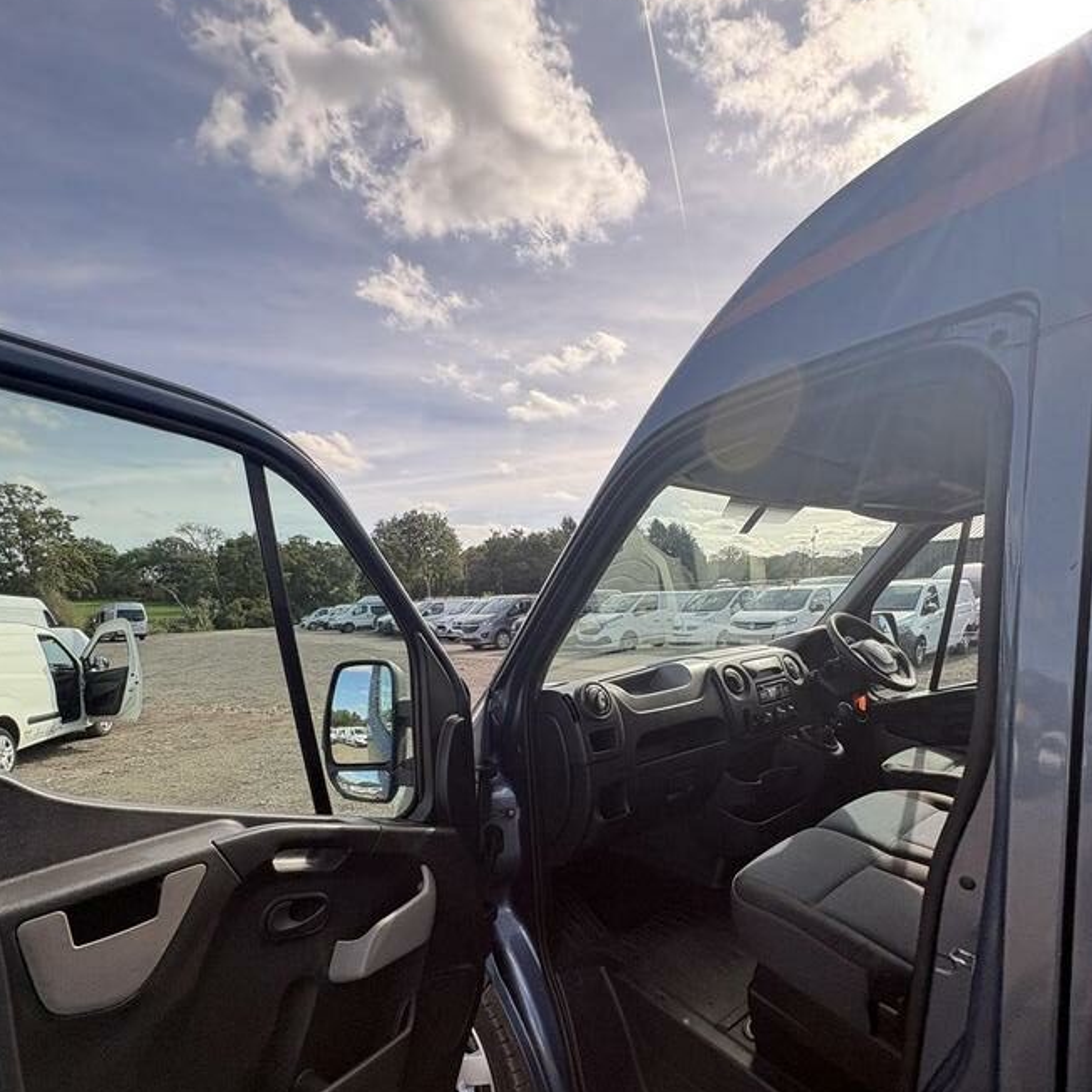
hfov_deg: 84.0
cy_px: 672
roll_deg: +0.9
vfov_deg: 82.6
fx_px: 607
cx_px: 556
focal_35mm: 17
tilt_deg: +1.7
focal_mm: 2.22
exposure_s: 1/713
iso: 40
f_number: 2.2
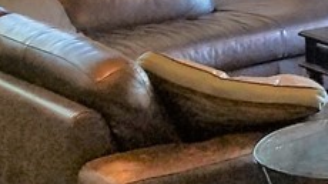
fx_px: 1095
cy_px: -111
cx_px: 522
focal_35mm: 126
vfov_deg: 9.3
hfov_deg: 15.4
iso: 200
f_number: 1.7
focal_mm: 4.2
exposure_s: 1/10
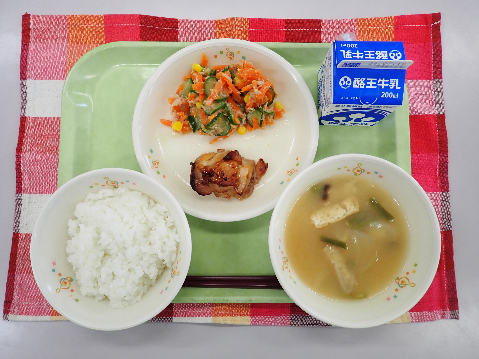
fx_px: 346
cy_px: 180
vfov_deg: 54.9
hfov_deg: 69.4
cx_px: 240
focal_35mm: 25
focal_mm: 4.5
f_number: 2
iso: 100
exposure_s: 1/125
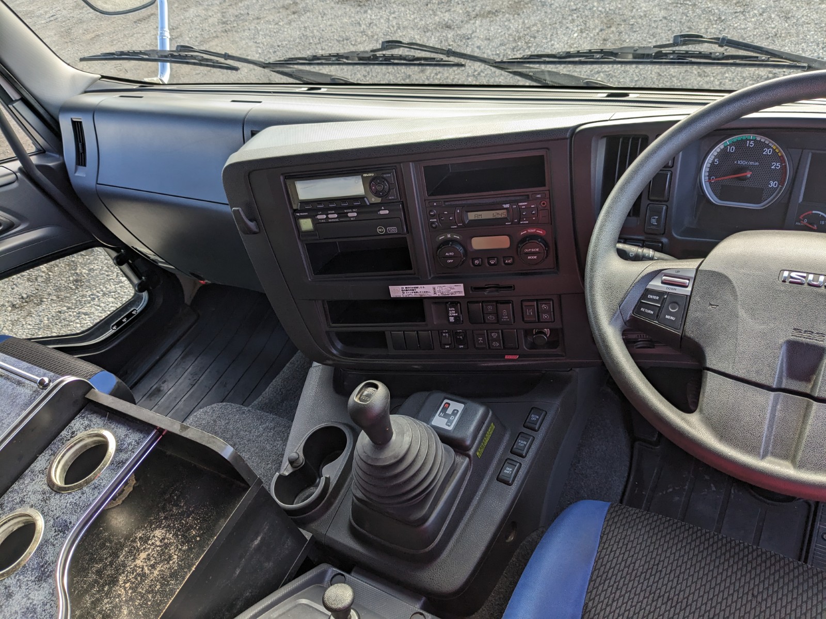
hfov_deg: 65.3
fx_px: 644
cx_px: 413
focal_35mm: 27
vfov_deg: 51.4
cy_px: 310
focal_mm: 4.38
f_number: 1.73
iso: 39
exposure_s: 1/186
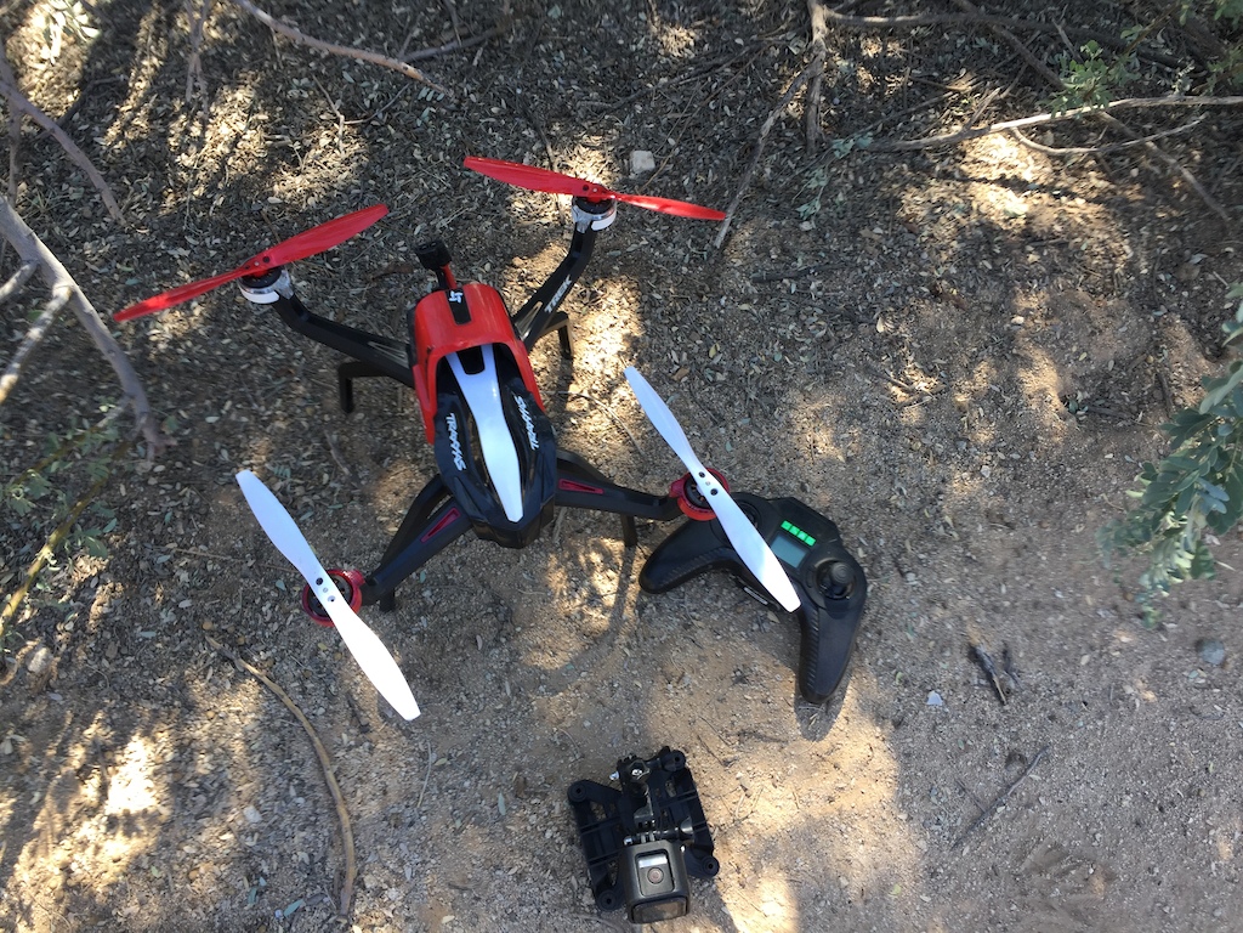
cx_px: 622
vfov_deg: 48.2
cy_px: 466
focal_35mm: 29
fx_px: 1041
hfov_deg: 61.7
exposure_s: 1/159
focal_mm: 4.15
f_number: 2.2
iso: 32
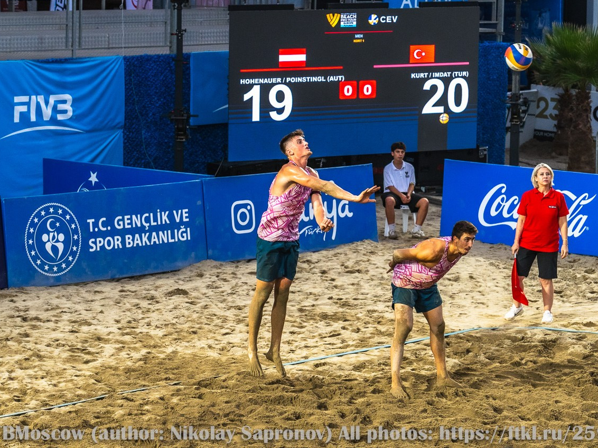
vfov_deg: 10.7
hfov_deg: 14.3
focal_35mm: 138
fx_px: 2384
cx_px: 288
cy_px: 223
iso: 1000
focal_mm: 85
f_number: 4
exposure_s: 1/1250
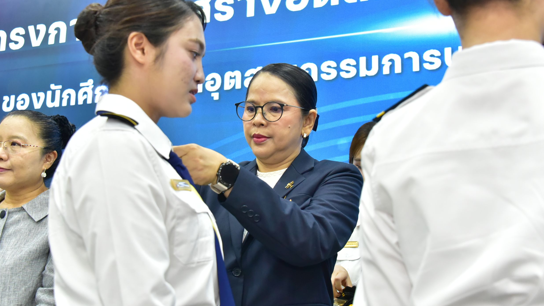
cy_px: 145
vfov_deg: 23.5
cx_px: 272
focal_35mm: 51
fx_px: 736
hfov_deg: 40.6
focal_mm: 48
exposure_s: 1/200
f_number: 5.6
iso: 4000
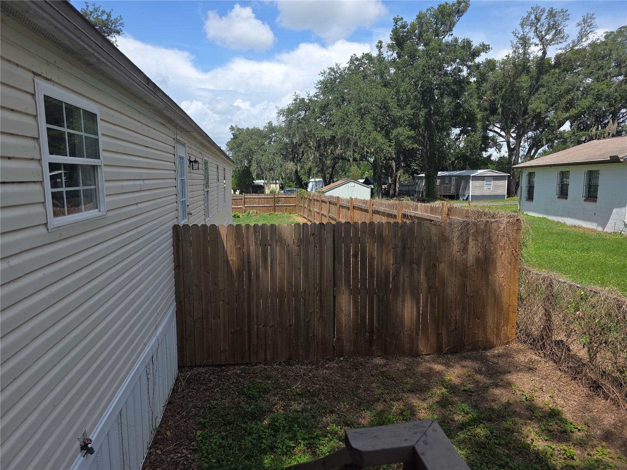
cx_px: 314
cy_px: 235
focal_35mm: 23
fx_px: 417
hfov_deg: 73.9
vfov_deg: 58.9
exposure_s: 1/730
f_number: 1.7
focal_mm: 6.3
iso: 12
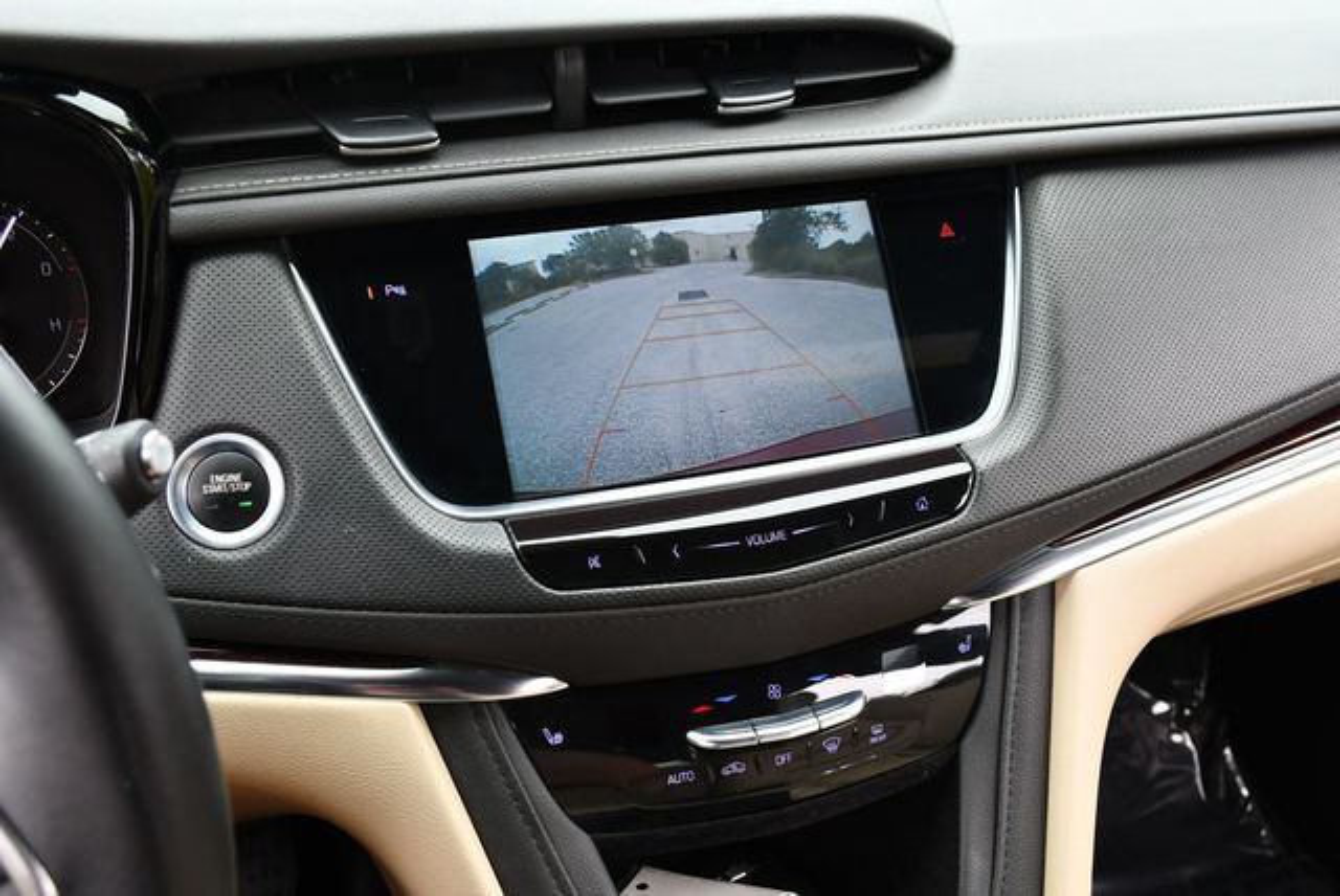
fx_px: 1341
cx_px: 670
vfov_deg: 36.9
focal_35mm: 36
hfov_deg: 53.1
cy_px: 448
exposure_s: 1/250
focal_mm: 18
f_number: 4.5
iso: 400
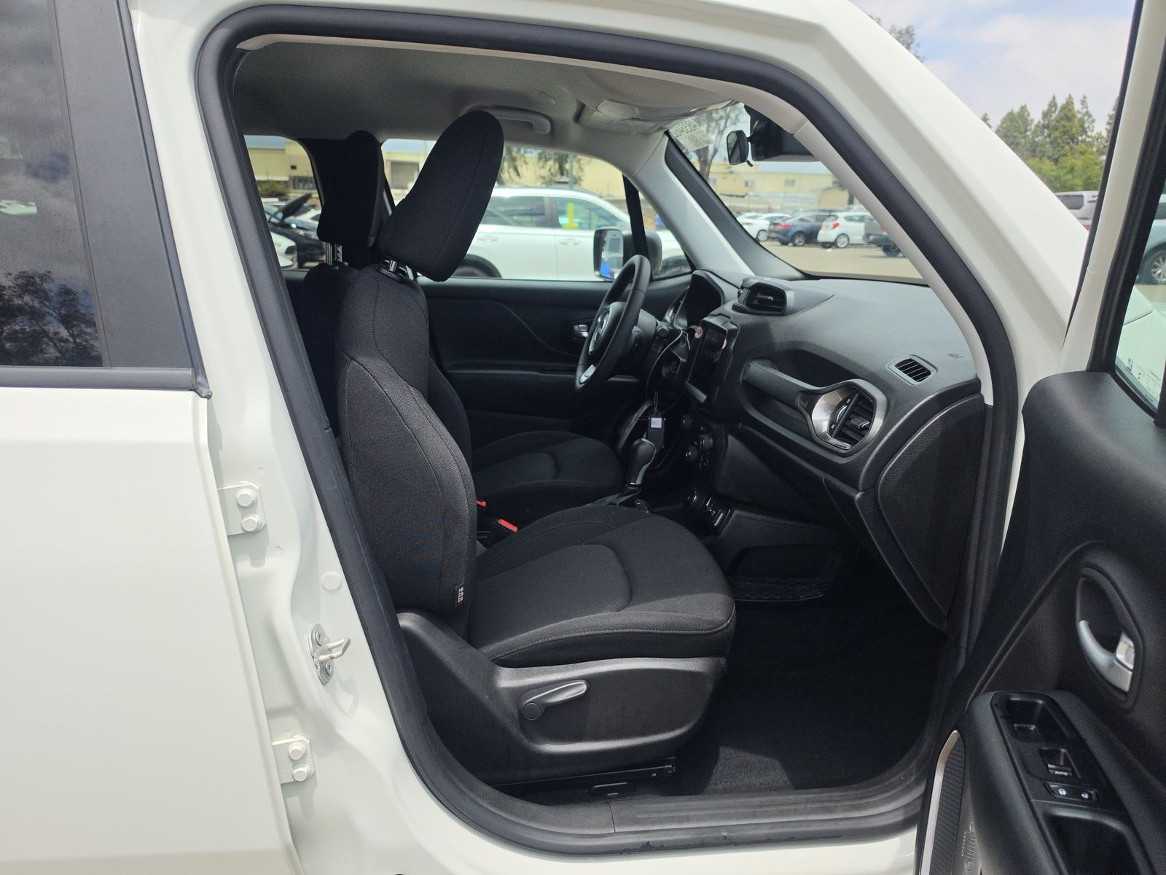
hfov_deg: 73.9
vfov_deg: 58.9
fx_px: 775
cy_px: 438
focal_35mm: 23
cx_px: 583
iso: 64
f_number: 1.4
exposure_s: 1/6806
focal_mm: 6.5
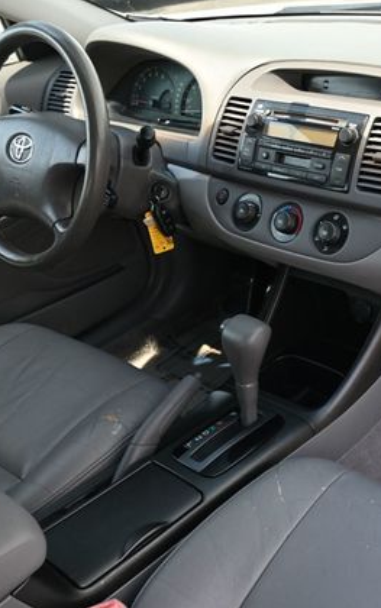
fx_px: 753
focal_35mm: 45
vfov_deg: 44.0
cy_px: 305
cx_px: 401
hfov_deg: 26.5
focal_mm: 19.5
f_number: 4
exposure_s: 1/250
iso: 320
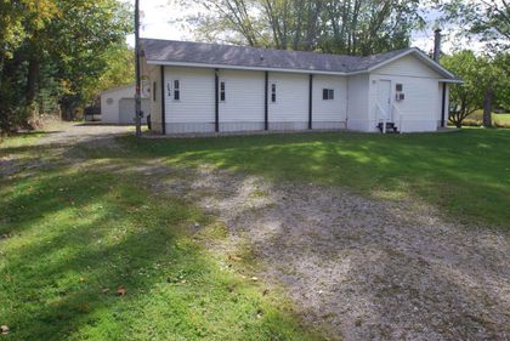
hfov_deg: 71.0
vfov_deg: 51.2
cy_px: 147
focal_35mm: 25
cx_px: 295
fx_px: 355
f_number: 6.3
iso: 100
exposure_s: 1/160
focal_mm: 14
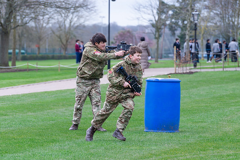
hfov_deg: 6.6
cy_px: 100
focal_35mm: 311
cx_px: 156
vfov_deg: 4.4
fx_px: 2071
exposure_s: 1/250
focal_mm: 200
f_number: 6.3
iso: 640
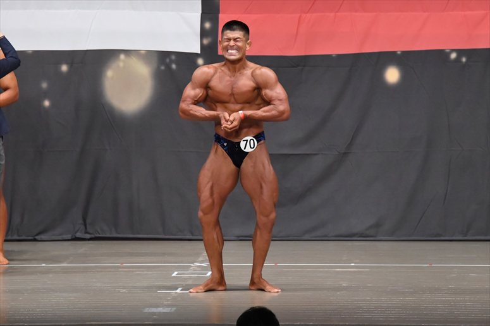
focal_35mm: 202
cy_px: 163
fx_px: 2748
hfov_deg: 10.2
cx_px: 245
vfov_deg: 6.8
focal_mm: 135
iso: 6400
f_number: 5.6
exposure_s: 1/400
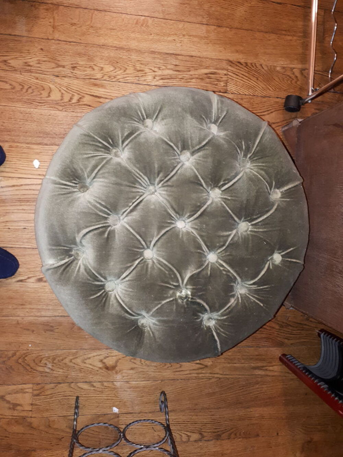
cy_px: 228
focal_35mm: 27
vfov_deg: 65.3
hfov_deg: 51.4
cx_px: 172
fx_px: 357
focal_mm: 3.6
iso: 160
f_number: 1.9
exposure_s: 1/17
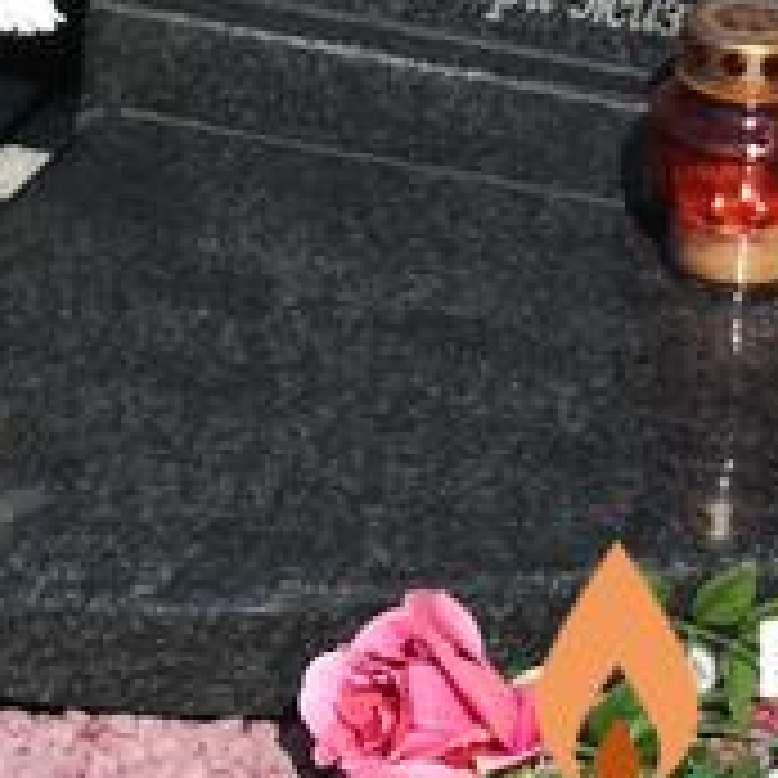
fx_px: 4374
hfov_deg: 10.2
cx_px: 558
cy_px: -535
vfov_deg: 9.7
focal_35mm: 172
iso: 50
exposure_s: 1/2237
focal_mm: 3.95
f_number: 1.6
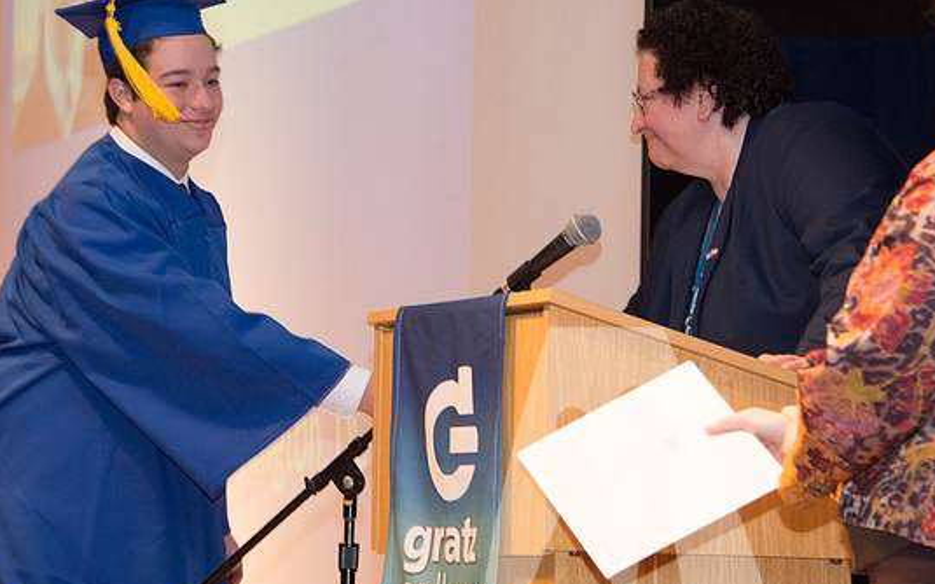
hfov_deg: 11.8
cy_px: 329
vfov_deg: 7.4
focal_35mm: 177
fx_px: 4509
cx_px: 379
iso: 2000
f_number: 5.6
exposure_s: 1/80
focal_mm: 122
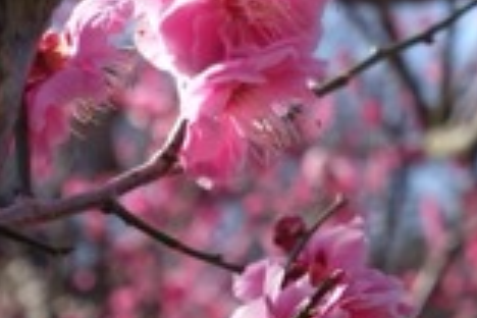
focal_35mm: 123
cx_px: 731
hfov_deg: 15.3
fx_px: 1630
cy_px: 119
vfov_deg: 11.1
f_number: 4
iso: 125
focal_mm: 14.5
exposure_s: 1/800
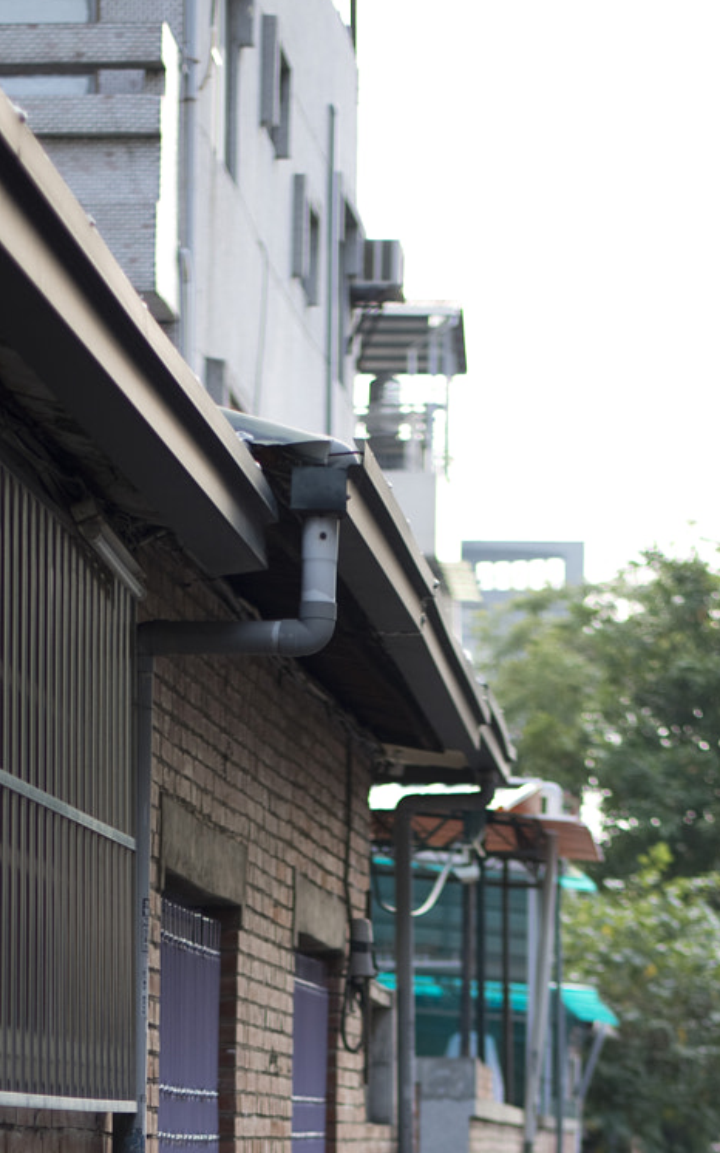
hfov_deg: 9.4
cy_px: 1376
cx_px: 251
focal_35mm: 140
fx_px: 4397
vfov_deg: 14.5
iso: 100
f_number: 1.8
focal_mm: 50
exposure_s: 1/500
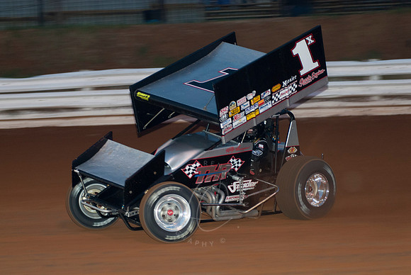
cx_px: 206
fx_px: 1628
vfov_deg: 9.7
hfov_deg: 14.4
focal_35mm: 142
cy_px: 138
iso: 250
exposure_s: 1/250
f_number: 3.2
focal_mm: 95
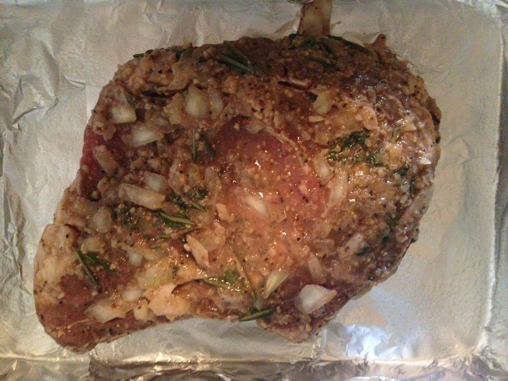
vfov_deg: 42.9
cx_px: 254
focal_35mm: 33
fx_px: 484
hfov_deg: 55.4
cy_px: 190
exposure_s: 1/15
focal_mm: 4.13
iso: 800
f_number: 2.4
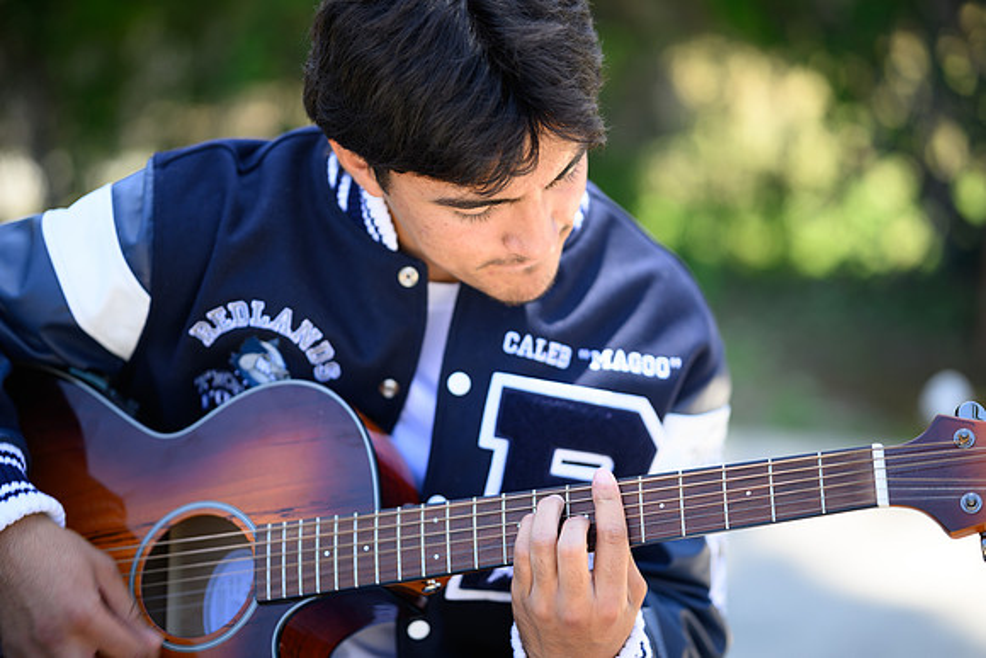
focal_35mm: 85
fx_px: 2328
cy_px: 329
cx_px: 493
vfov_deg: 16.1
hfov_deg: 23.9
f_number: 1.8
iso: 100
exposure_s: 1/400
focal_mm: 85
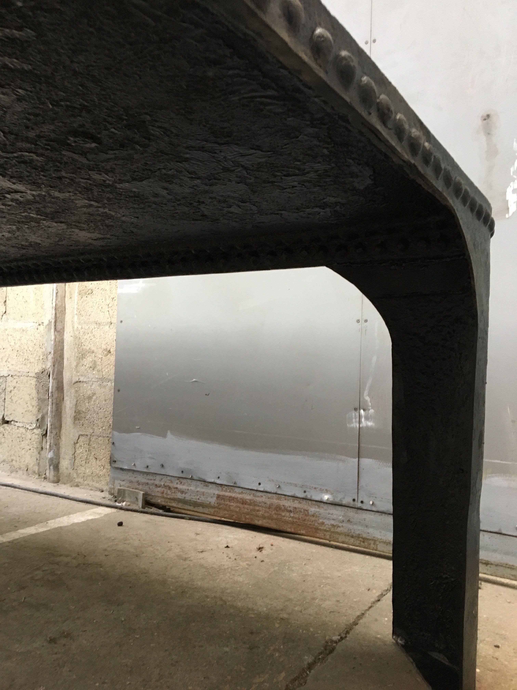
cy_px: 345
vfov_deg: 61.7
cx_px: 258
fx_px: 577
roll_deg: -1.7
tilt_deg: +3.8
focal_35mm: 29
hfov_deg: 48.2
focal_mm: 4.15
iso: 160
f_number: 2.2
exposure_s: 1/33
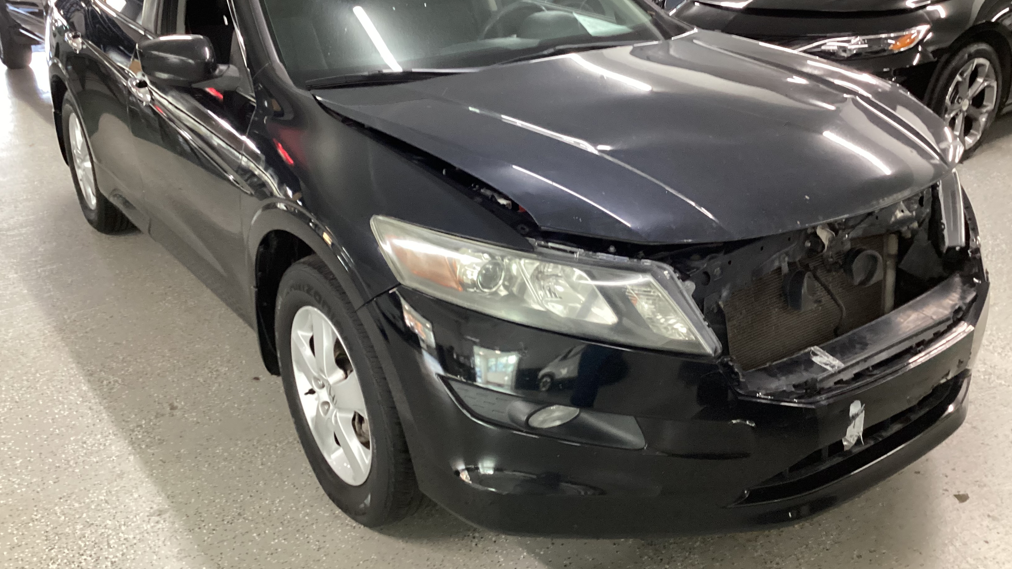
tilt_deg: -23.8
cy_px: 237
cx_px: 508
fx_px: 912
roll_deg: +1.6
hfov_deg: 58.0
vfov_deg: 34.6
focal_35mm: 34
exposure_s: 1/40
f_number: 2.4
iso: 320
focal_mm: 3.3
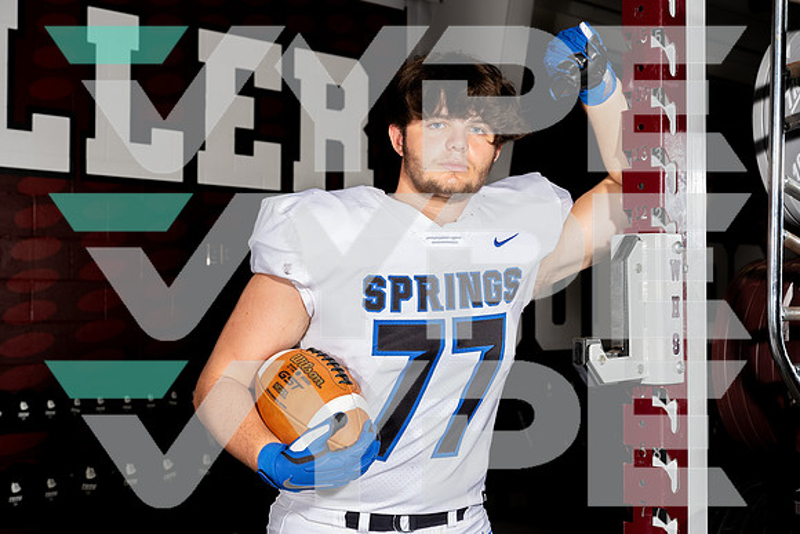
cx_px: 400
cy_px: 267
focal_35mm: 54
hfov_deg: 36.9
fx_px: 1200
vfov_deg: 25.1
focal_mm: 54
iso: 200
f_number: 7.1
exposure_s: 1/250
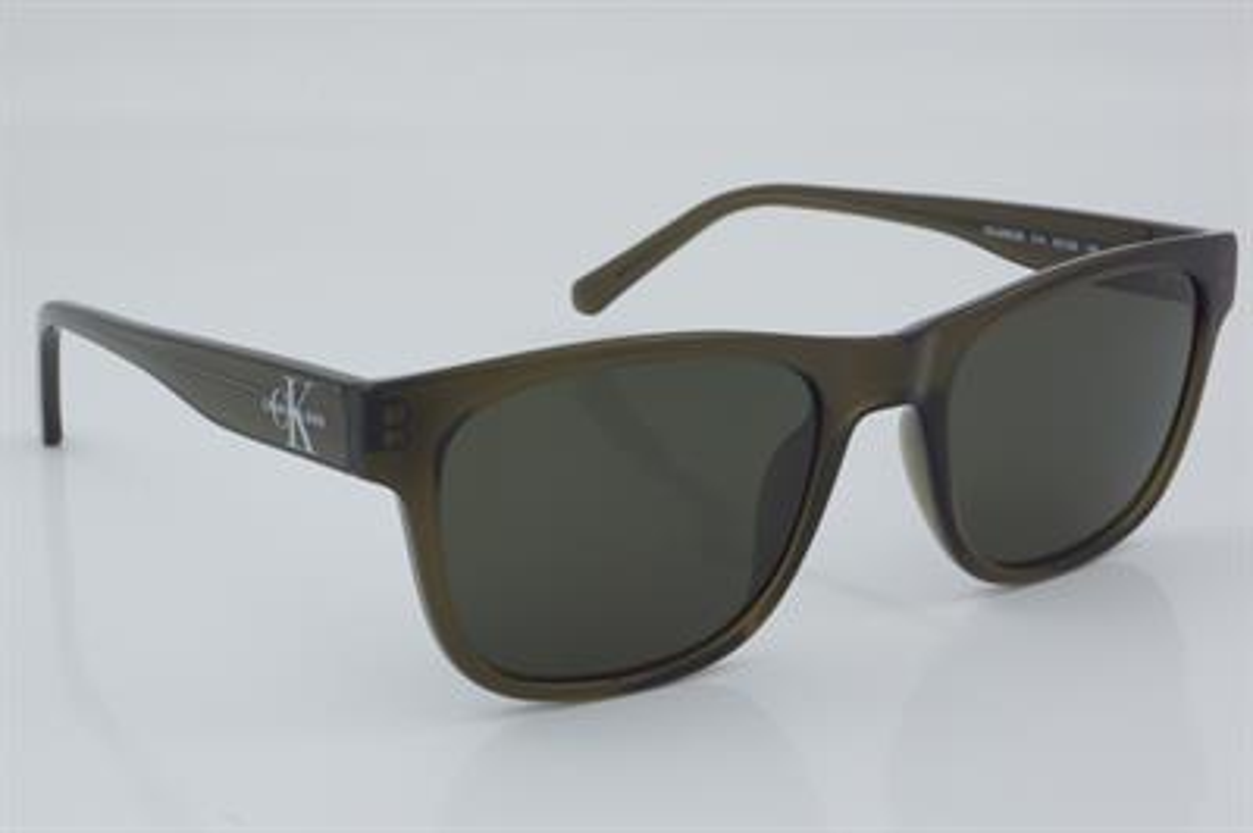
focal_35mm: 75
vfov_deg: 18.2
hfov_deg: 27.0
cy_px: 416
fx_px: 2608
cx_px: 626
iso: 100
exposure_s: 1/4
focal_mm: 50
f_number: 32
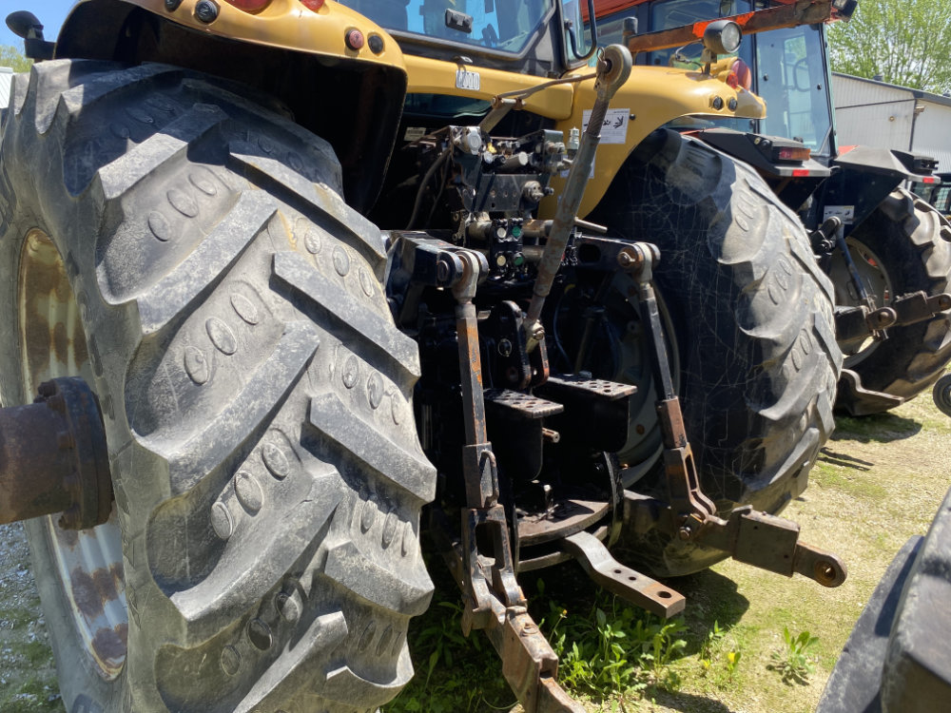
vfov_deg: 53.1
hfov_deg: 67.3
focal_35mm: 26
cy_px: 356
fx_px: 714
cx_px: 476
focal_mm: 4.2
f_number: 1.8
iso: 32
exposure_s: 1/698
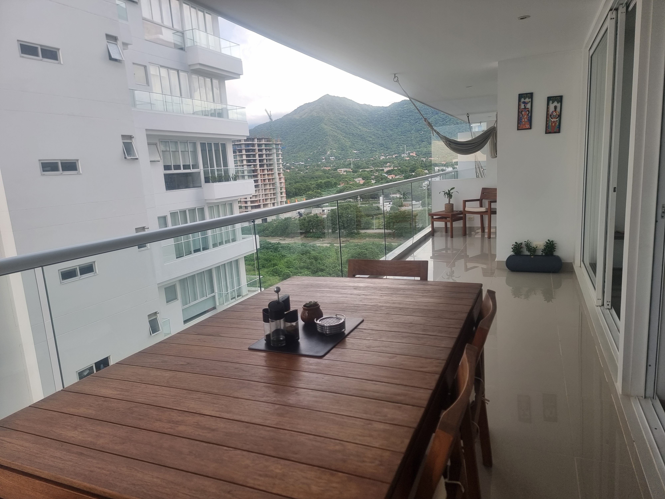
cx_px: 332
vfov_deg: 56.8
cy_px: 250
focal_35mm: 24
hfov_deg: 71.6
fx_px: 461
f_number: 1.8
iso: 50
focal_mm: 6.7
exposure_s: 1/186
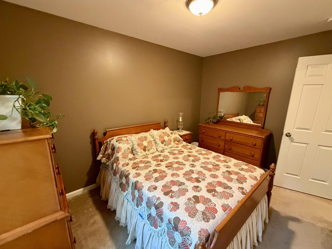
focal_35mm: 15
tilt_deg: -12.8
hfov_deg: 98.1
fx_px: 144
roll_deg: -0.8
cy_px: 127
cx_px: 171
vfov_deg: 81.7
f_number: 2.2
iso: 640
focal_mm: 2.22
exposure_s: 1/60
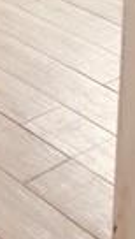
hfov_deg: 8.5
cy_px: -207
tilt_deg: -13.4
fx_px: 842
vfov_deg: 14.1
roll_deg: +0.8
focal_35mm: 133
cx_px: -163
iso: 80
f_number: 1.6
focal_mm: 4.2
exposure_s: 1/60
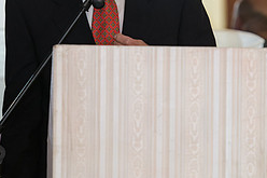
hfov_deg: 5.5
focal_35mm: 374
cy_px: 10
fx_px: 2772
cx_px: 173
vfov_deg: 3.7
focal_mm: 160
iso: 1000
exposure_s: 1/125
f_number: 3.2
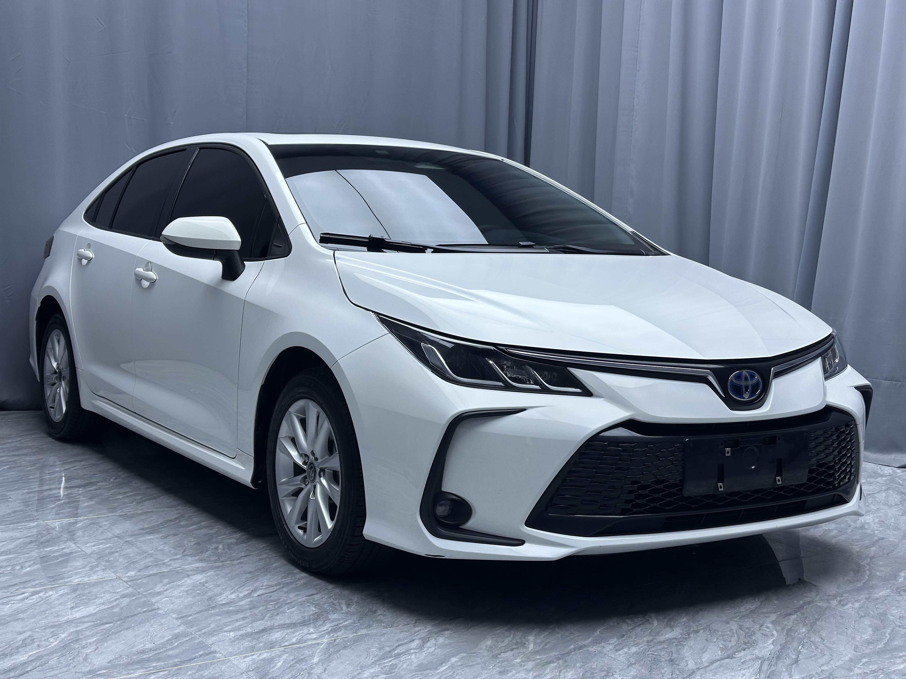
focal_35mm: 48
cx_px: 453
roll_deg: -1.2
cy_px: 340
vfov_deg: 30.3
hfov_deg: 39.7
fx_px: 1256
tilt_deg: -3.5
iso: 50
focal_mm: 6.86
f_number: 1.78
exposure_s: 1/192
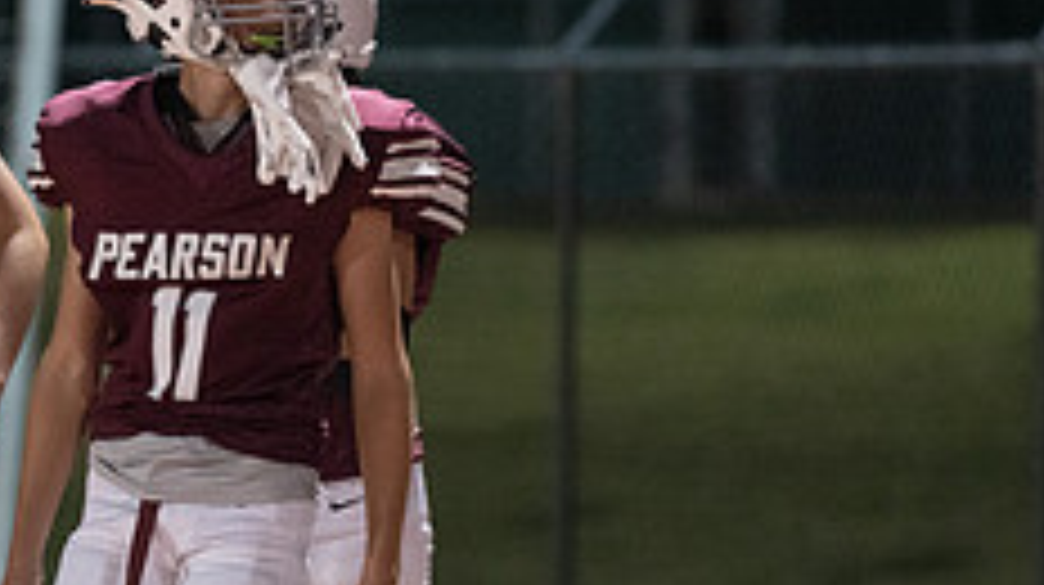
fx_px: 12197
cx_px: 162
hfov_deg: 4.9
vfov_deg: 2.7
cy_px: 493
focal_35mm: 441
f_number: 3.2
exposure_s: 1/320
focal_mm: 168
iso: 4000
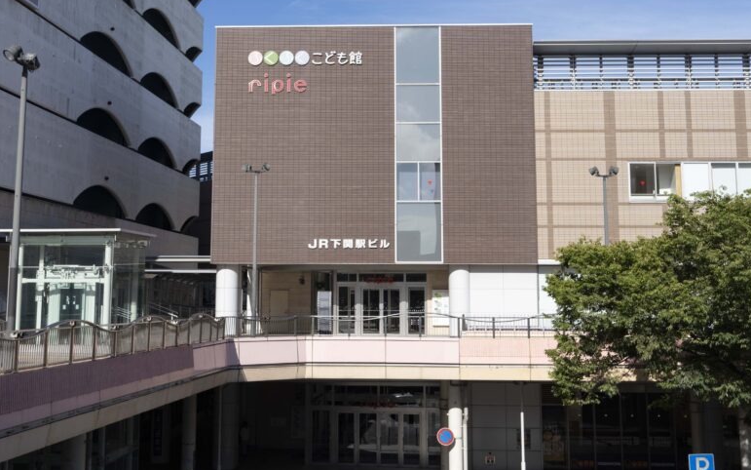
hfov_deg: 43.4
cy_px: 169
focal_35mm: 46
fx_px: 942
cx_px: 341
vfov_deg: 27.9
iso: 100
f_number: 11
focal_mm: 34
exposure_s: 1/200
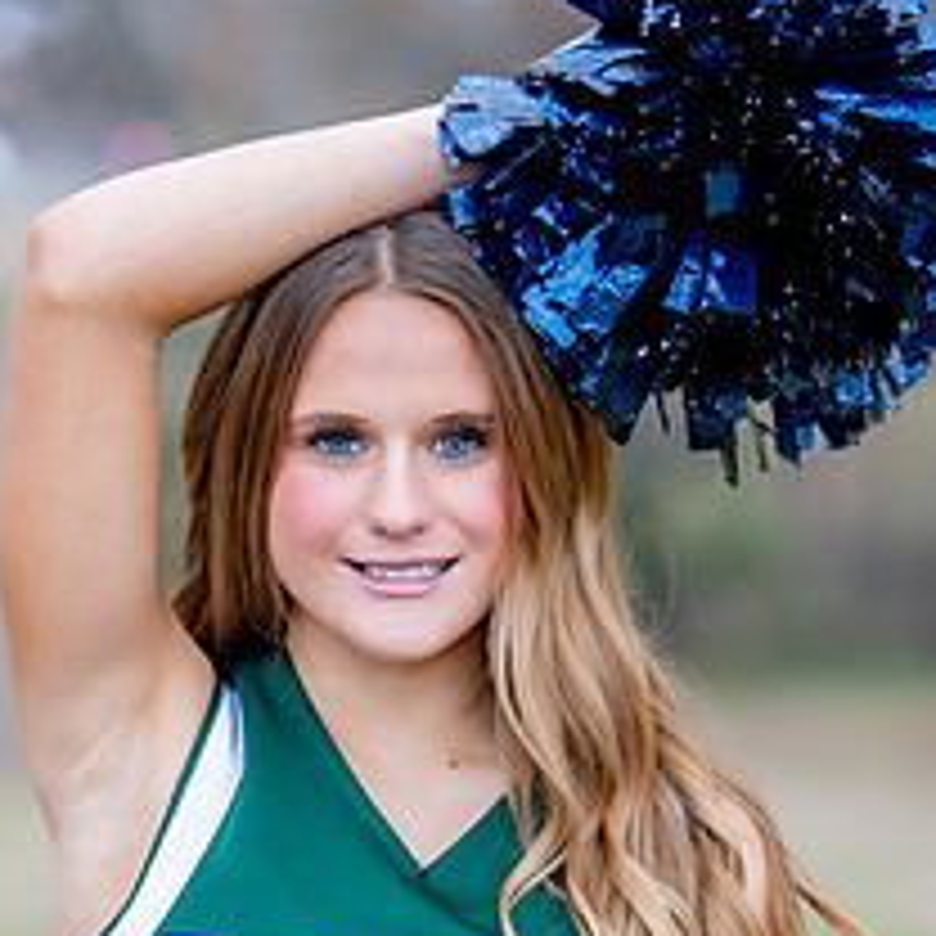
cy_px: 808
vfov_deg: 10.3
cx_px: 400
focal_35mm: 169
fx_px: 5170
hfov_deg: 10.3
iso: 800
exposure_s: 1/400
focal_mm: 50
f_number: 1.2
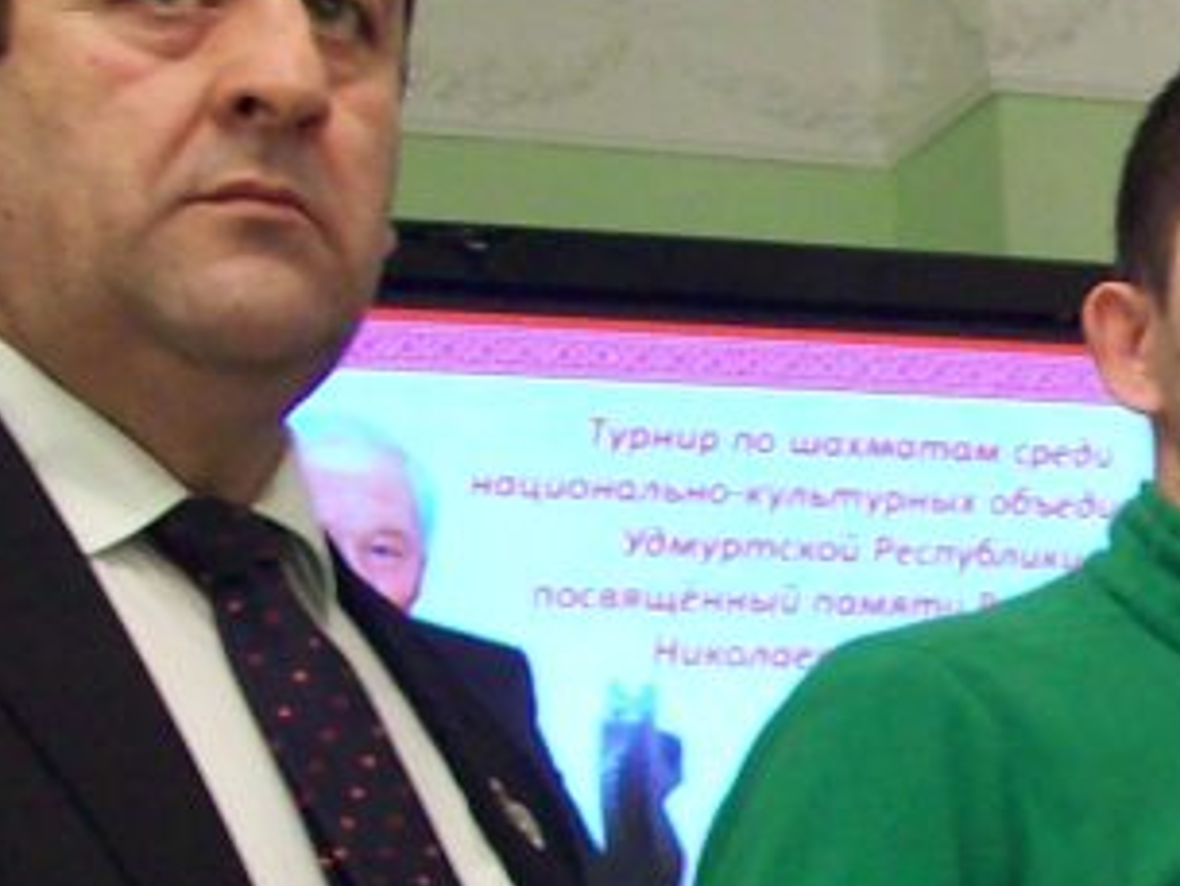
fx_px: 5149
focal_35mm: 151
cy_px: 932
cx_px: 1702
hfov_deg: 12.5
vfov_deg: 9.7
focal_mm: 7.6
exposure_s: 1/12.4
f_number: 3
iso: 160
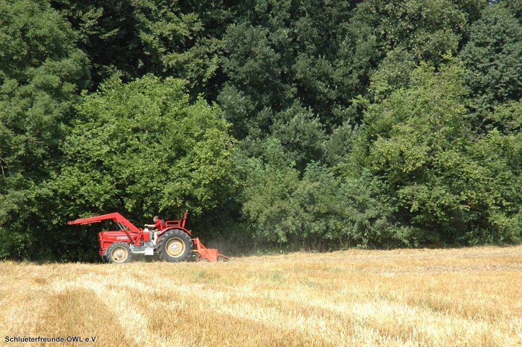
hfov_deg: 19.5
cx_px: 261
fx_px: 1521
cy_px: 174
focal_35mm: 105
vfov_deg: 13.0
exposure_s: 1/320
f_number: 9
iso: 400
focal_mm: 70
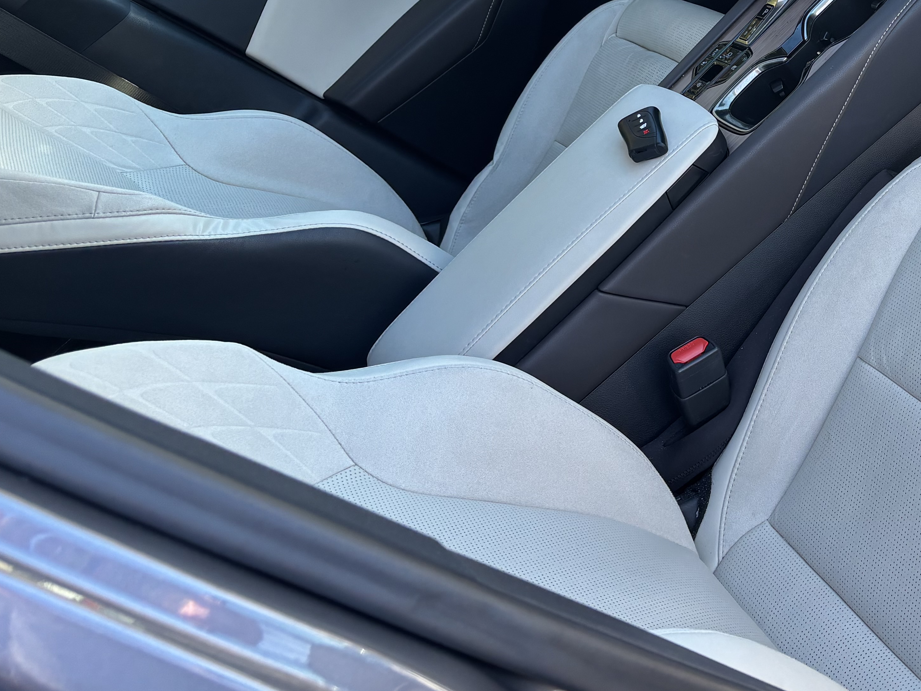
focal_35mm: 51
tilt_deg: -32.3
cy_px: 65
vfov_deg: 27.5
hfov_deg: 34.6
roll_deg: +38.9
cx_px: 884
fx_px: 1357
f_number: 1.6
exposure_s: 1/121
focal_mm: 5.96
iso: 40
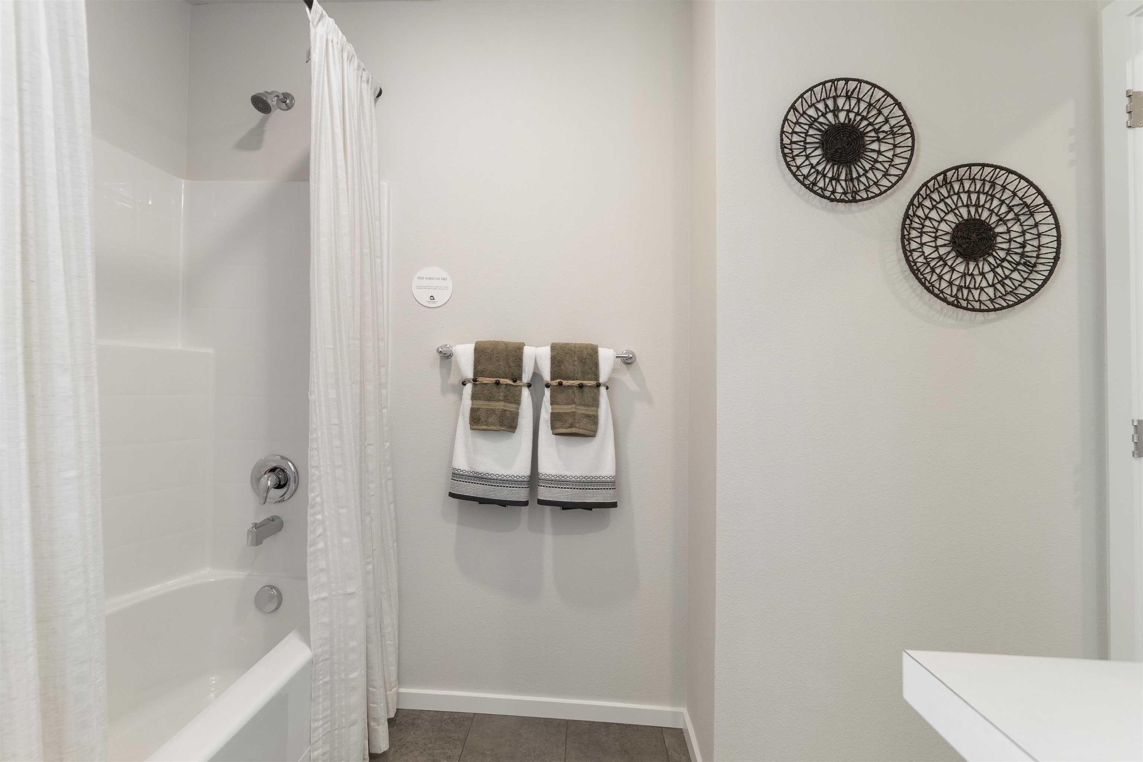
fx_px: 476
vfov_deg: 77.3
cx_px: 572
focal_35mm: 15
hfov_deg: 100.4
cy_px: 381
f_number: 4
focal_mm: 10
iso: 800
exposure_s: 1/30
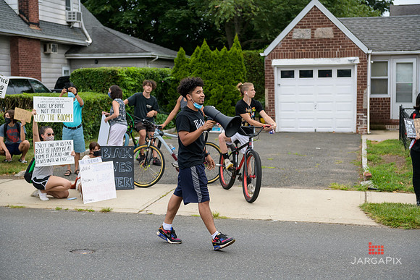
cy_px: 140
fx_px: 653
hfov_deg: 35.6
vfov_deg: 24.2
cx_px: 210
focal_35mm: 56
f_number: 3.2
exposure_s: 1/320
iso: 200
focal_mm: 56
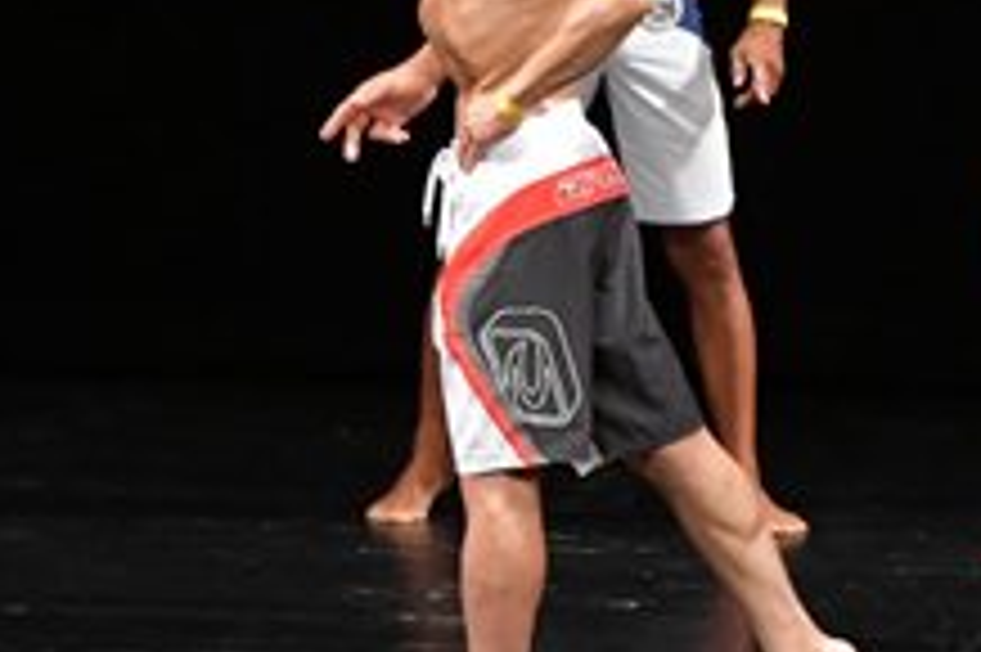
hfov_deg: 3.5
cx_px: 826
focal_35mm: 597
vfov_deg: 2.3
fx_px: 16256
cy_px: 166
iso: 3200
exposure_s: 1/400
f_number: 5.6
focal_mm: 112
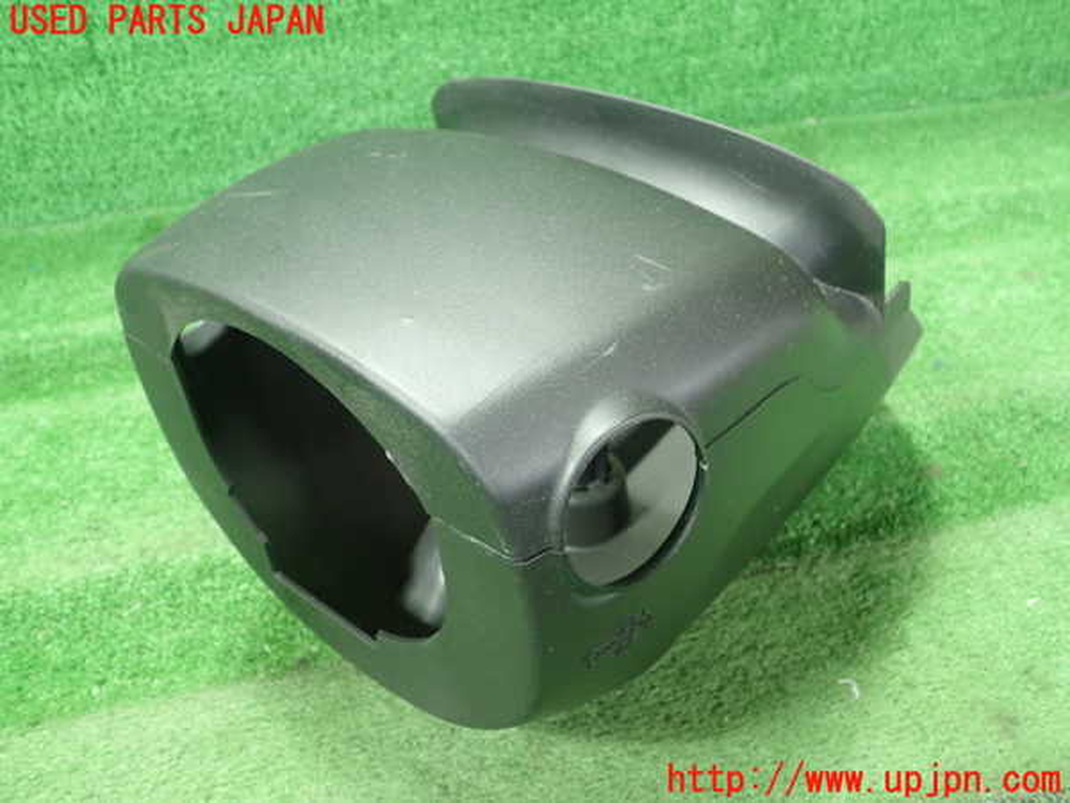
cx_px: 535
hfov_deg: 60.0
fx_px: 927
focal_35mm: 30
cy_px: 402
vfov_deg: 46.8
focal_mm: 5.5
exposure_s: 1/100
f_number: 2.3
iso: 800
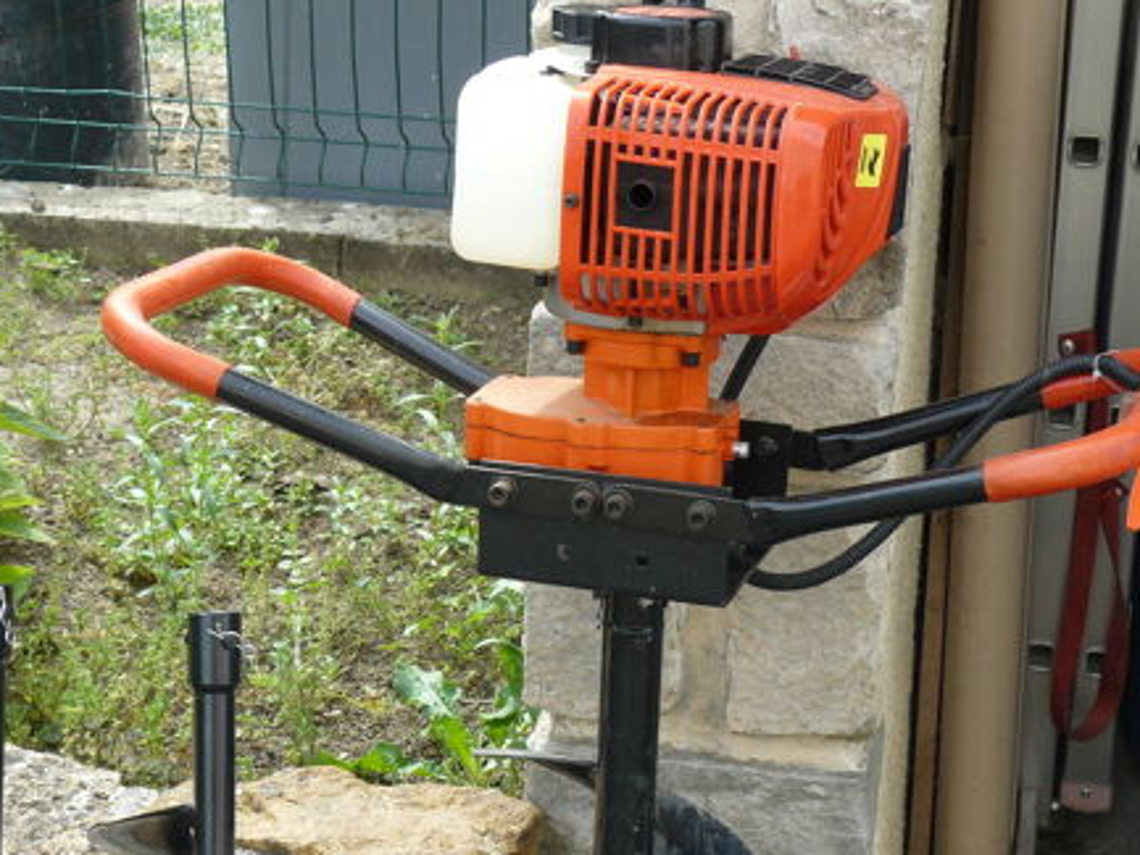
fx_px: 2701
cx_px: 613
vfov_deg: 18.0
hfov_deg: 23.8
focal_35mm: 82
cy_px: 450
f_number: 4
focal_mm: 12.4
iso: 100
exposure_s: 1/200
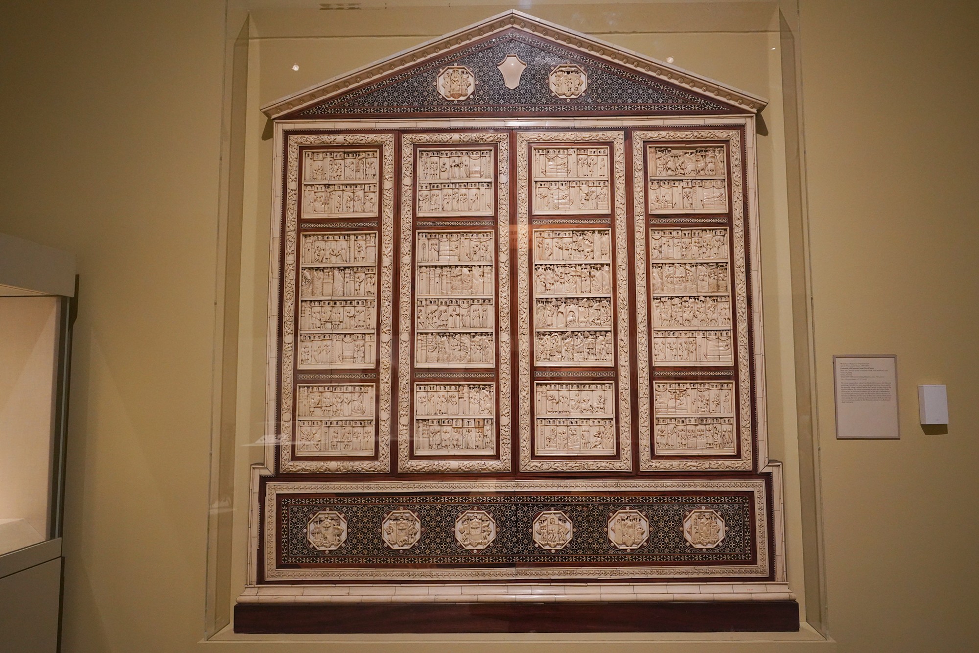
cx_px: 490
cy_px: 326
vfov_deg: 59.5
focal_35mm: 21
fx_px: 571
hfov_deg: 81.2
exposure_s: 1/100
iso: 4000
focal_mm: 21
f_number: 3.5
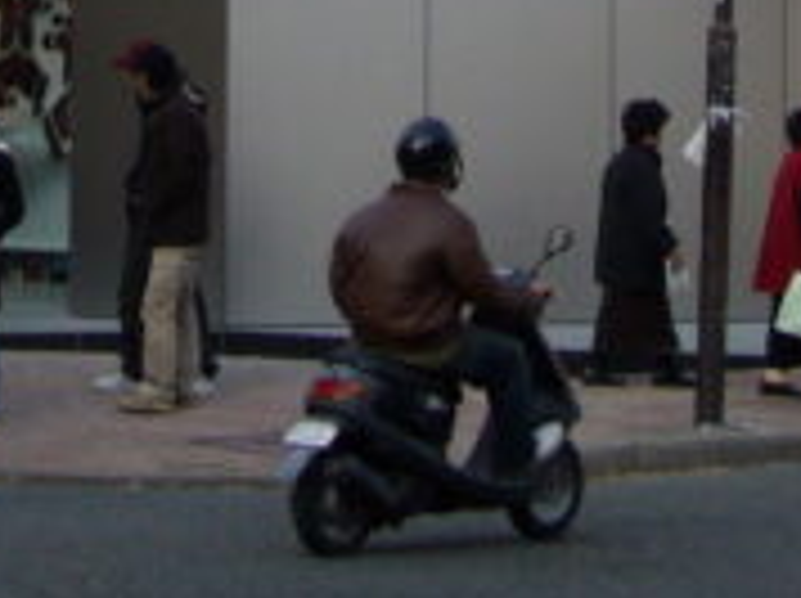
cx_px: 297
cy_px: -602
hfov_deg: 9.2
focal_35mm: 216
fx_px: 4991
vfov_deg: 6.6
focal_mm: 8.3
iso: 80
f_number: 3.3
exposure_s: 1/400
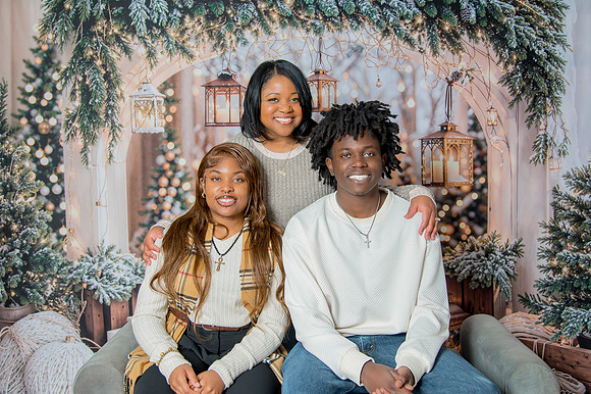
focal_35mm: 39
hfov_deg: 49.9
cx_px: 294
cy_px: 174
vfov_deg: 34.4
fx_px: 635
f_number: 4
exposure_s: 1/200
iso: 100
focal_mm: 34
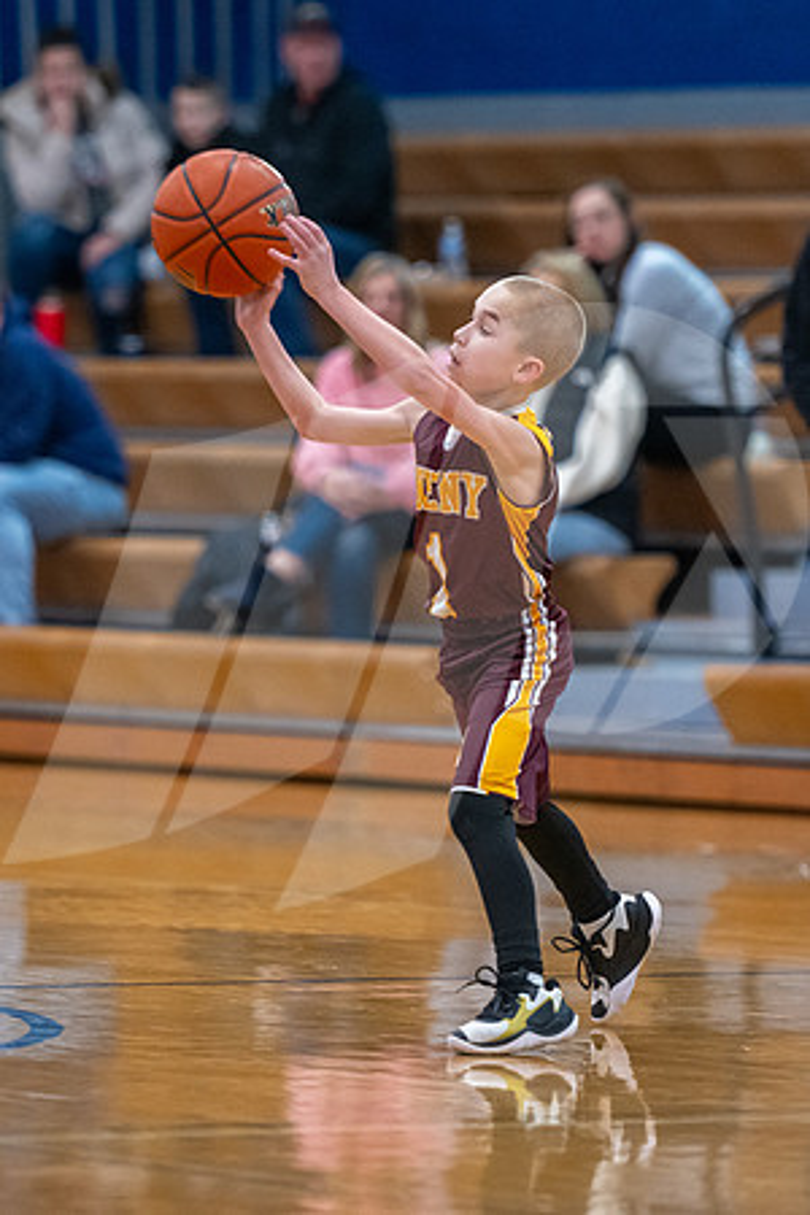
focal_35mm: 289
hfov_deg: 4.8
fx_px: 9743
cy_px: 594
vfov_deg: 7.1
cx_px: 334
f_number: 2.8
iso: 3200
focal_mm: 180
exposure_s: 1/800
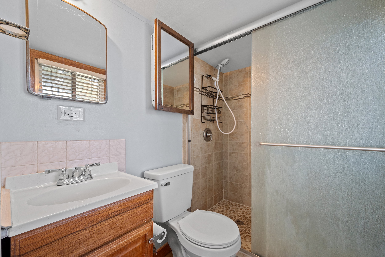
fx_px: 150
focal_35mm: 14
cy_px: 128
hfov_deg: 104.2
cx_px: 192
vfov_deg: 81.3
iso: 500
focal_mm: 14
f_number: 8
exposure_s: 1/3
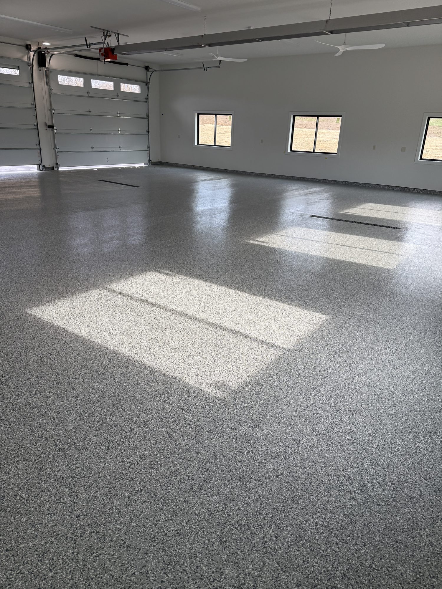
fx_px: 409
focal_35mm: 24
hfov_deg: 56.8
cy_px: 294
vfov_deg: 71.6
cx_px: 221
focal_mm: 6.76
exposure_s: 1/338
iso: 80
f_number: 1.78
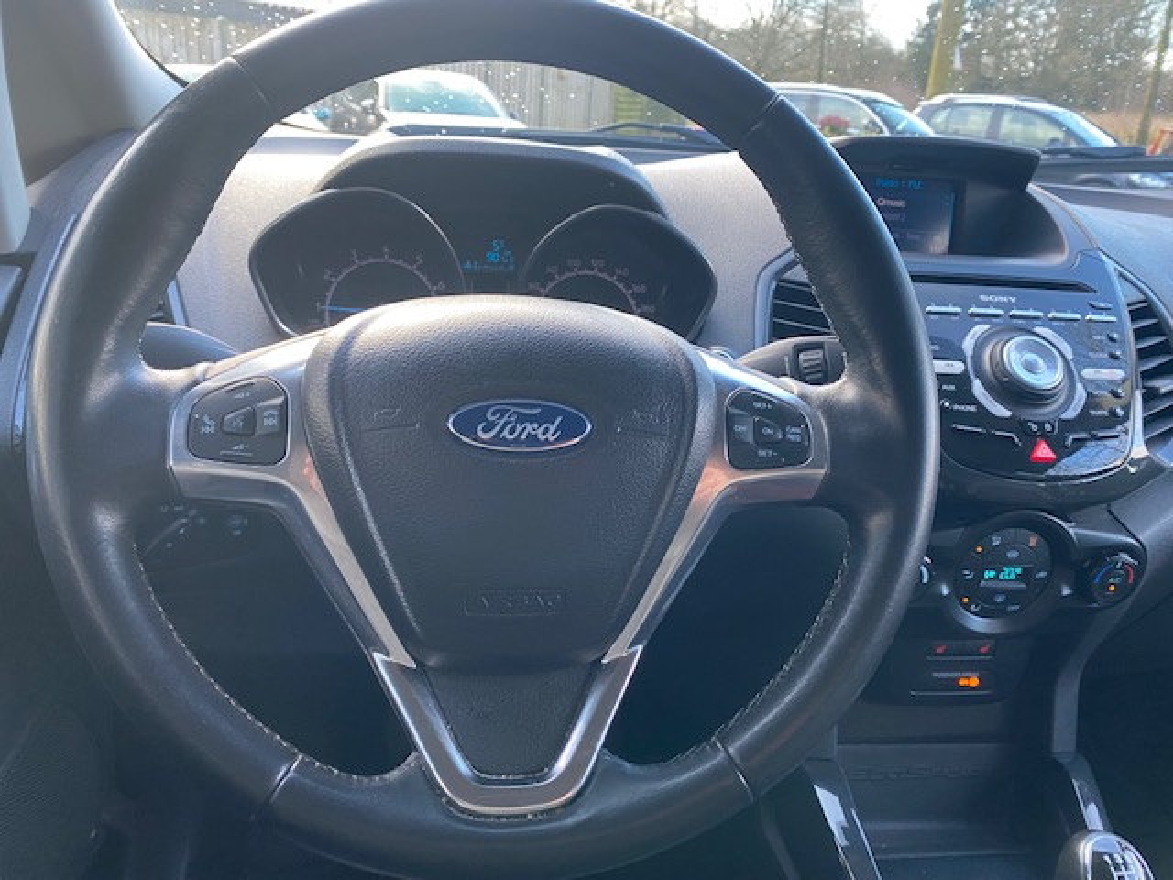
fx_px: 881
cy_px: 440
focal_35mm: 26
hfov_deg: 67.3
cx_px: 586
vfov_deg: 53.1
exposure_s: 1/97
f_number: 1.8
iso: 125
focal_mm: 4.25
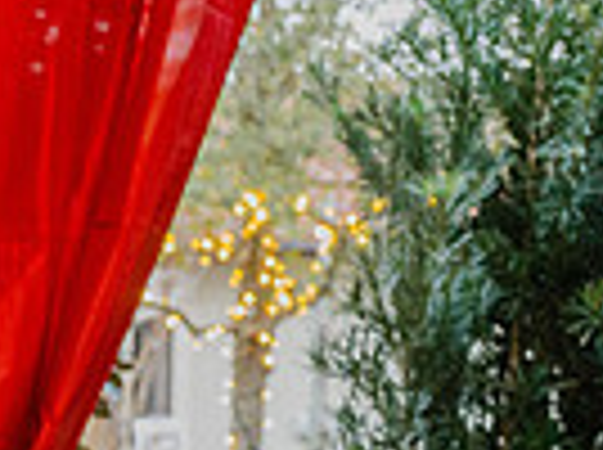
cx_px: -266
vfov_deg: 13.2
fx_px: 1739
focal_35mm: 100
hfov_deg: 17.9
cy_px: 826
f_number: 2.8
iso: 1250
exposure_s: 1/125
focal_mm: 24
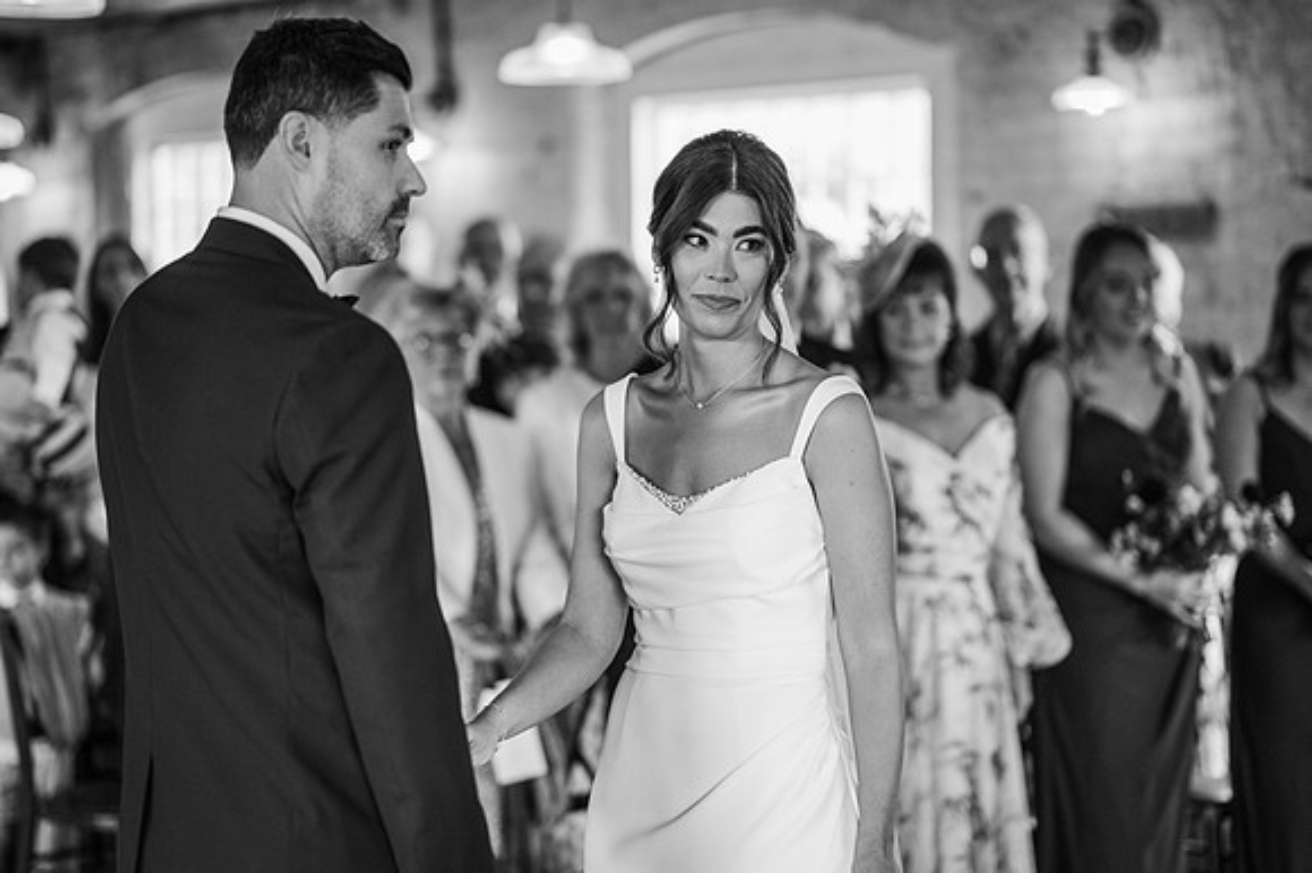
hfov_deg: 23.9
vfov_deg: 16.1
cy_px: 436
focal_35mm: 85
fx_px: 3096
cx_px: 656
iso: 800
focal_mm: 85
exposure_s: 1/200
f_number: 2
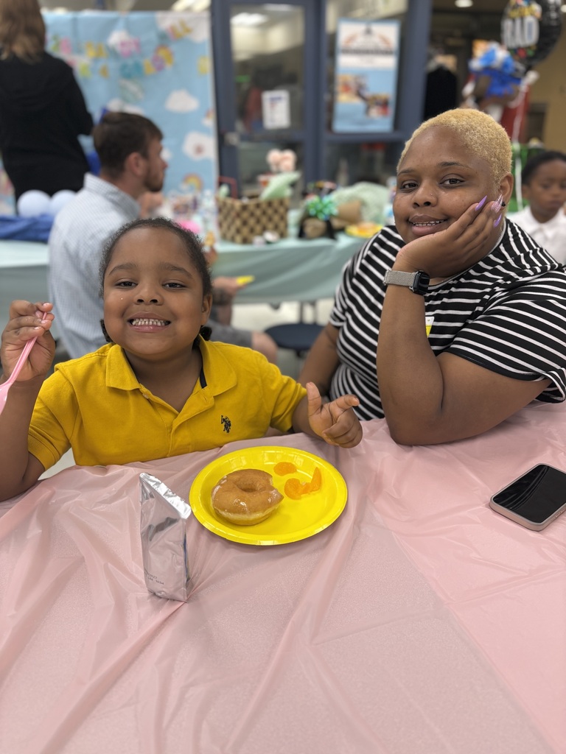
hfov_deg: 53.1
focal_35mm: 26
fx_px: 567
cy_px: 377
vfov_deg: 67.3
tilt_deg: -24.3
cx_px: 283
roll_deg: +0.4
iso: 125
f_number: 1.6
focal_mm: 5.96
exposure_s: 1/60
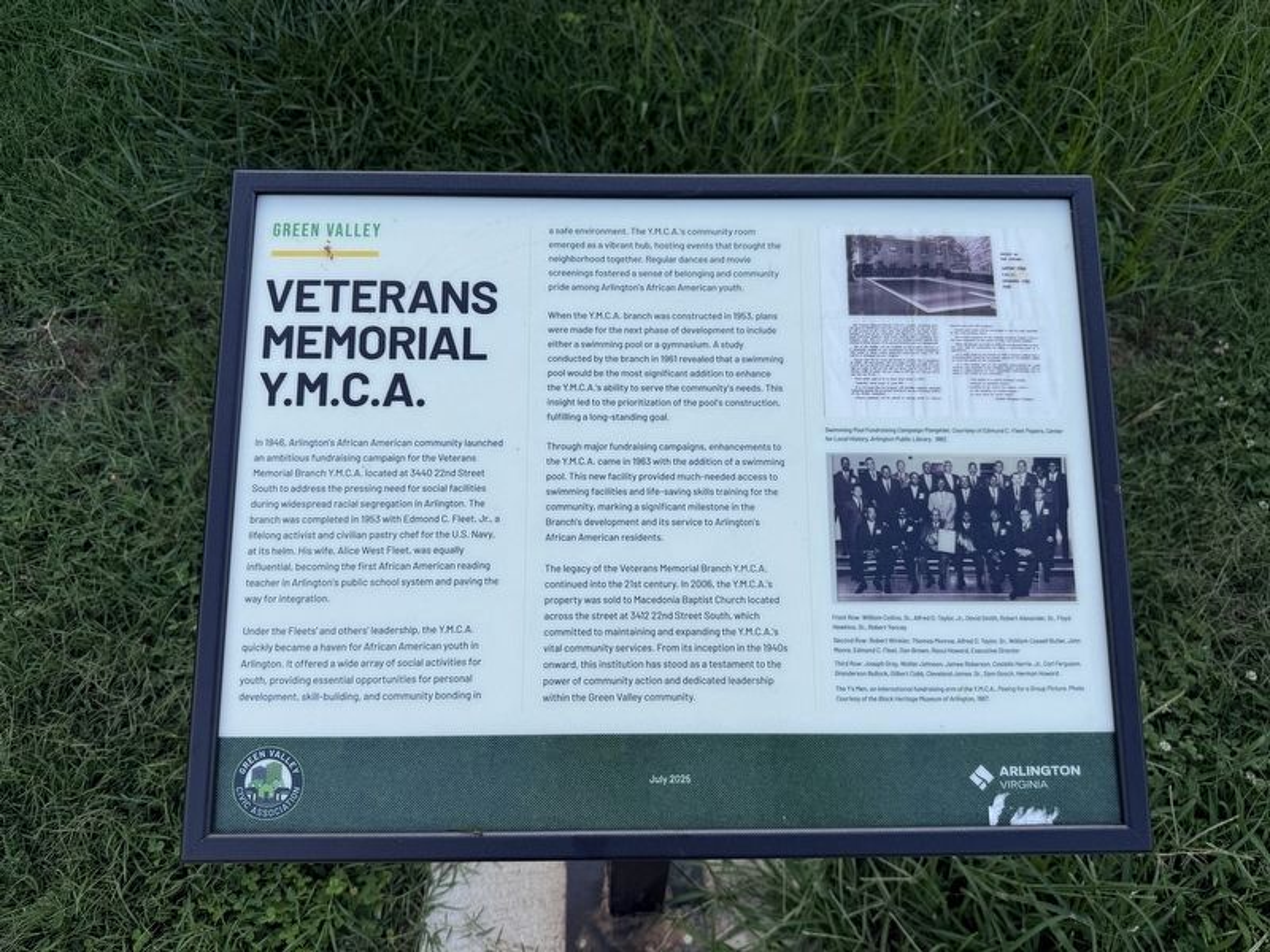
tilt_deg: -49.1
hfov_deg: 71.6
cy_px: 476
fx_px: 881
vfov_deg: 56.8
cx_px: 635
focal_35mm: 24
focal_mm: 6.76
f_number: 1.78
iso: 80
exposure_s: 1/1949
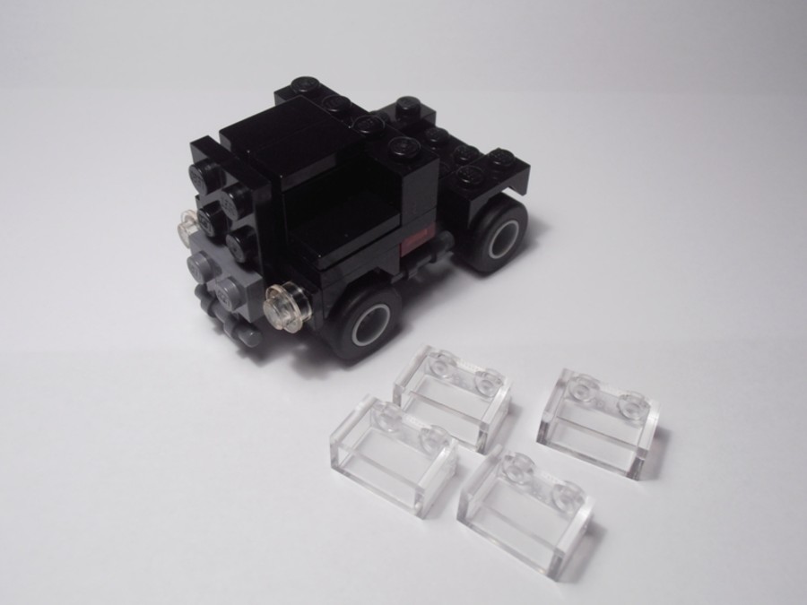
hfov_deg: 50.1
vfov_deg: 38.7
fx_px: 863
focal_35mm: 37
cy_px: 302
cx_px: 404
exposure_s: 1/50
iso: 80
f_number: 3.9
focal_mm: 6.61
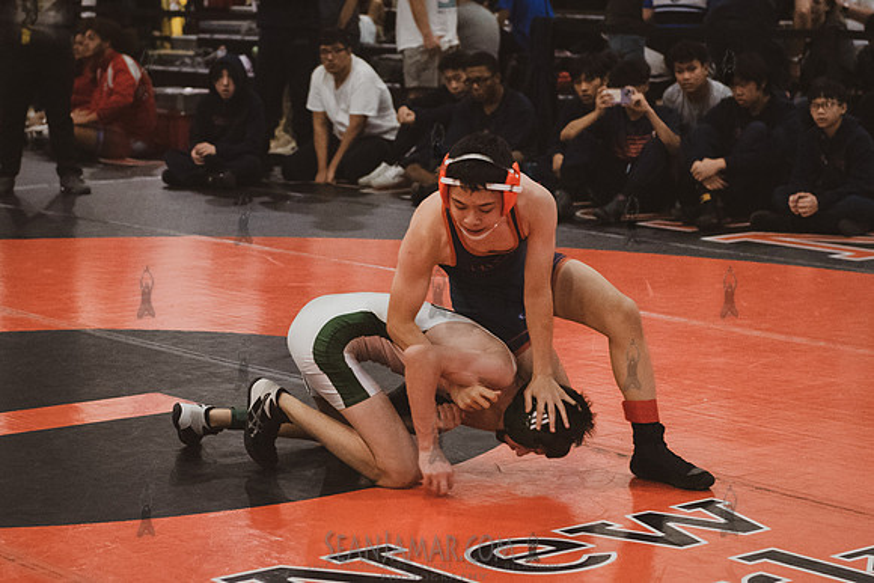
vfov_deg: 13.5
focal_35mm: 101
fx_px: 2462
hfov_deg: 20.1
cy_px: 255
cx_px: 348
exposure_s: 1/640
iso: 8000
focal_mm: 70
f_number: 3.2
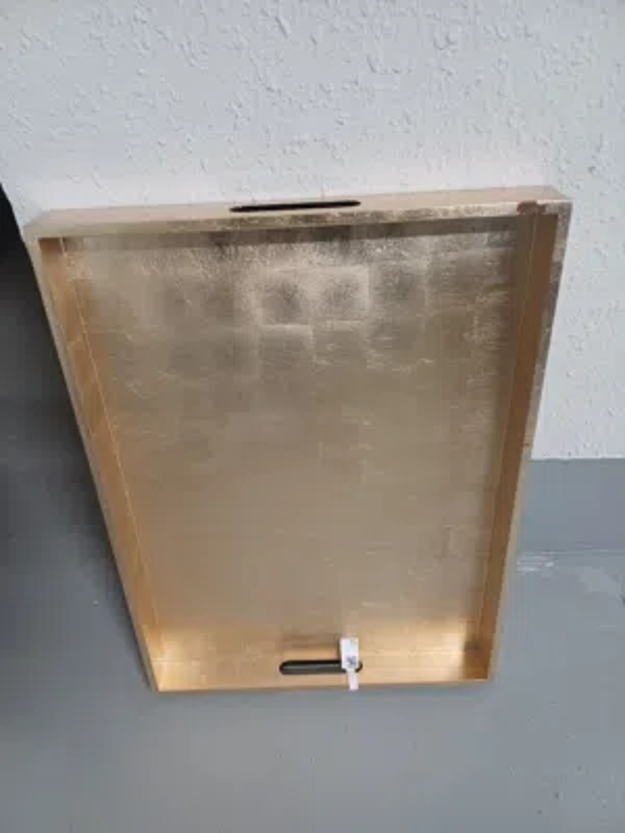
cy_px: 416
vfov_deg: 69.4
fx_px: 602
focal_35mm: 25
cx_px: 312
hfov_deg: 54.9
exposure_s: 1/20
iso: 500
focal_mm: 4.65
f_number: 1.8
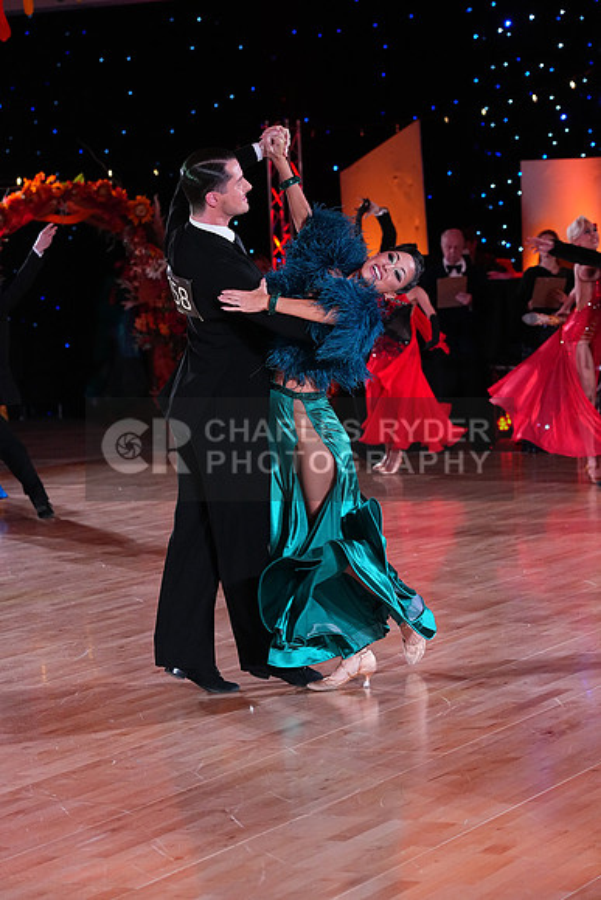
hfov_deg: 13.0
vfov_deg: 19.5
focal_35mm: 105
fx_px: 2628
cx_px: 300
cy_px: 450
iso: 5000
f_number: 5
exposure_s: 1/400
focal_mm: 105
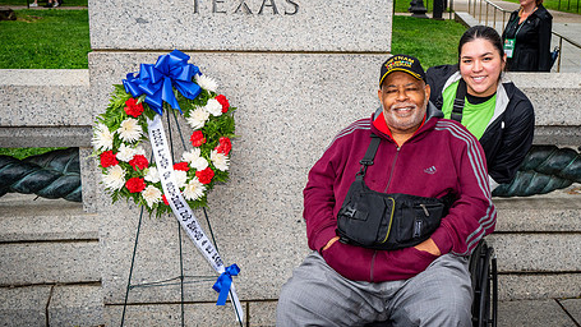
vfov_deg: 28.3
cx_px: 336
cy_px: 137
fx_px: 647
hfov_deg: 48.2
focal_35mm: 42
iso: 1600
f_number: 8
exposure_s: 1/640
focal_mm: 31.5
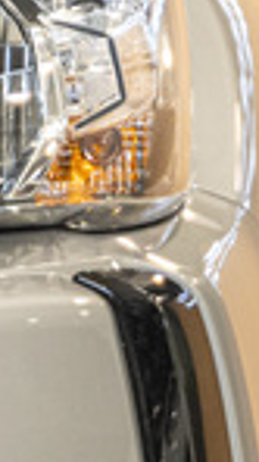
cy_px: 172
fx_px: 6657
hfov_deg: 2.2
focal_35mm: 544
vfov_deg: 4.0
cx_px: 20
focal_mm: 75
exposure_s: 1/125
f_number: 2.8
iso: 800
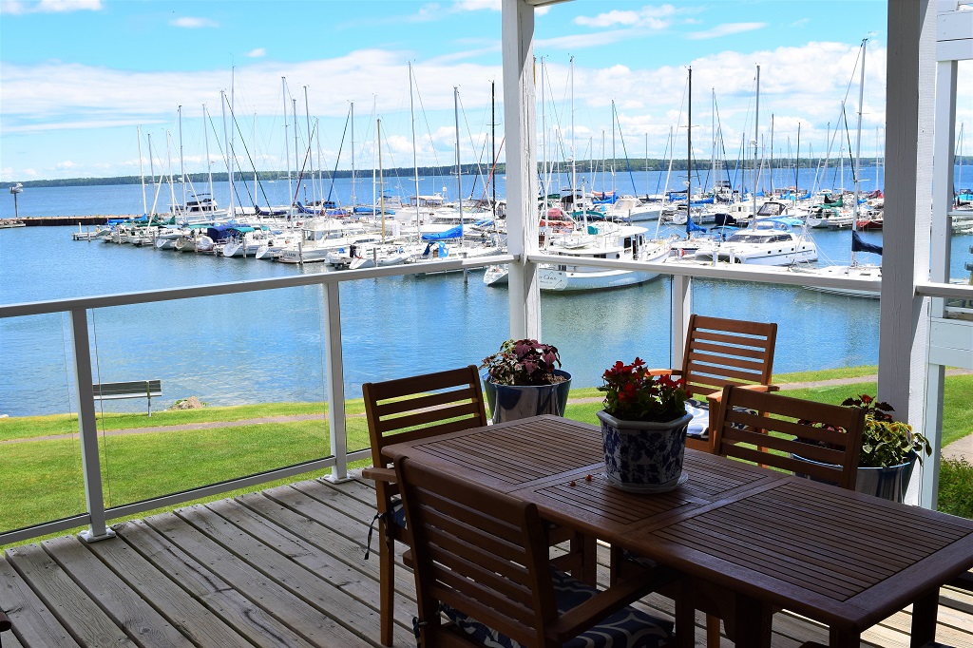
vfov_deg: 36.8
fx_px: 973
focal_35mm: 36
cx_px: 486
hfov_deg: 53.1
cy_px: 324
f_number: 11
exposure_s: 1/500
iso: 400
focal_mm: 24
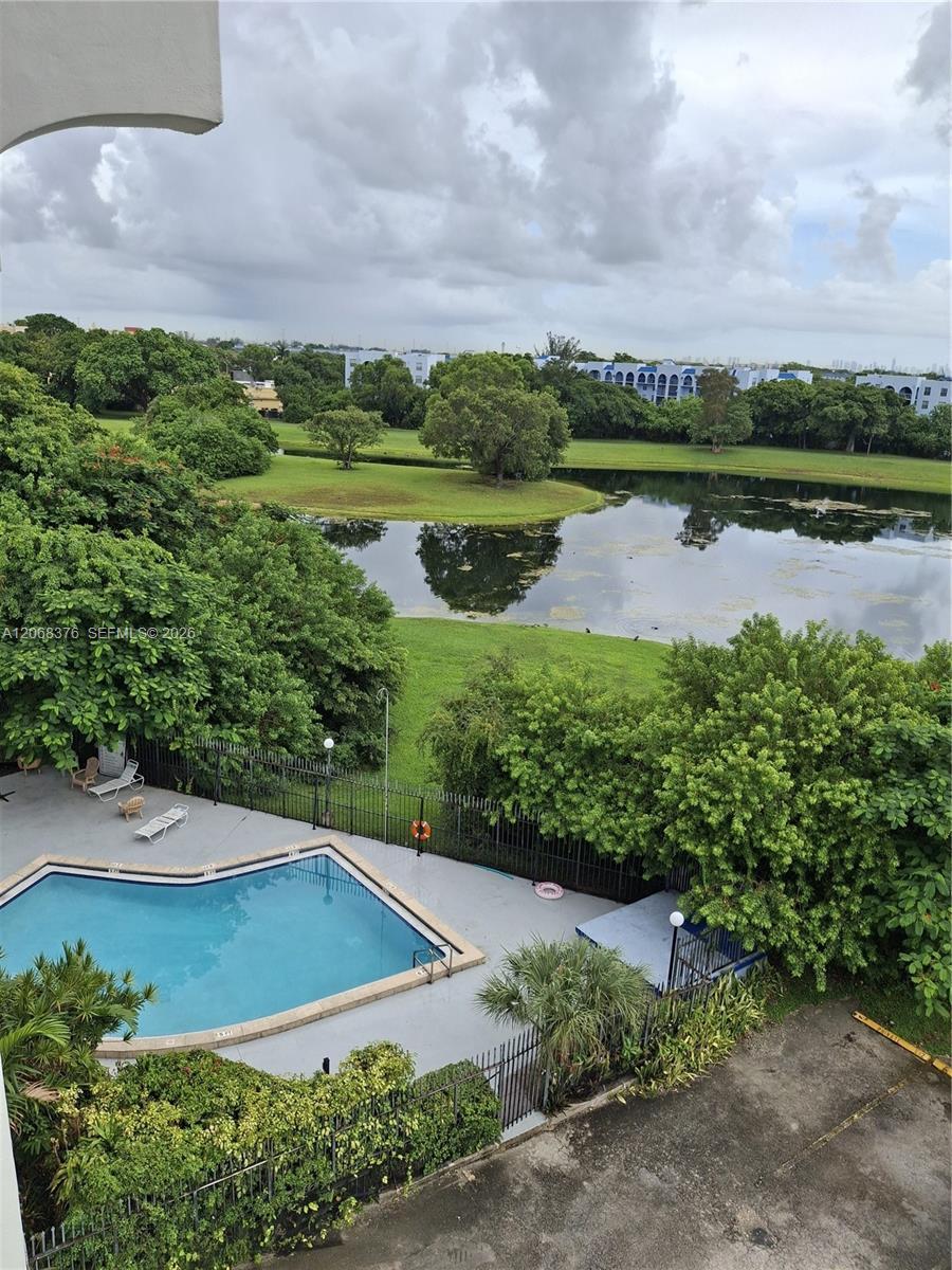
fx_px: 917
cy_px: 635
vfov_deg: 69.4
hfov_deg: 54.9
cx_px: 476
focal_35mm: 25
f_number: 1.8
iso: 32
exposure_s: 1/1100
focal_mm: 4.69
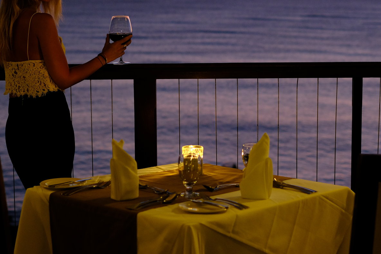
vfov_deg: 14.8
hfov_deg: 22.1
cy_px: 96
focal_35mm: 92
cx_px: 175
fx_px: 973
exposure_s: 1/15
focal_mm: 35
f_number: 2
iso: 1000
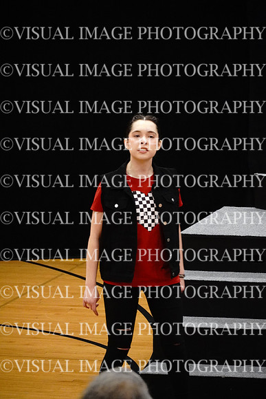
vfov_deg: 10.2
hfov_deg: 6.8
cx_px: 133
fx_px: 2243
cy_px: 200
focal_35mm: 202
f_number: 5.6
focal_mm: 135
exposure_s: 1/125
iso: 8000
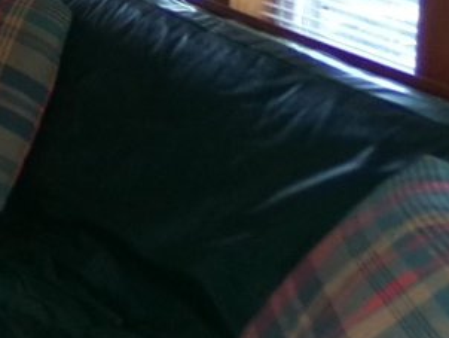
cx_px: -488
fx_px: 1649
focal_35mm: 127
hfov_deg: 13.1
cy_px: -134
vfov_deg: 11.3
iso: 200
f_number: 3.7
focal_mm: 4.3
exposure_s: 1/34
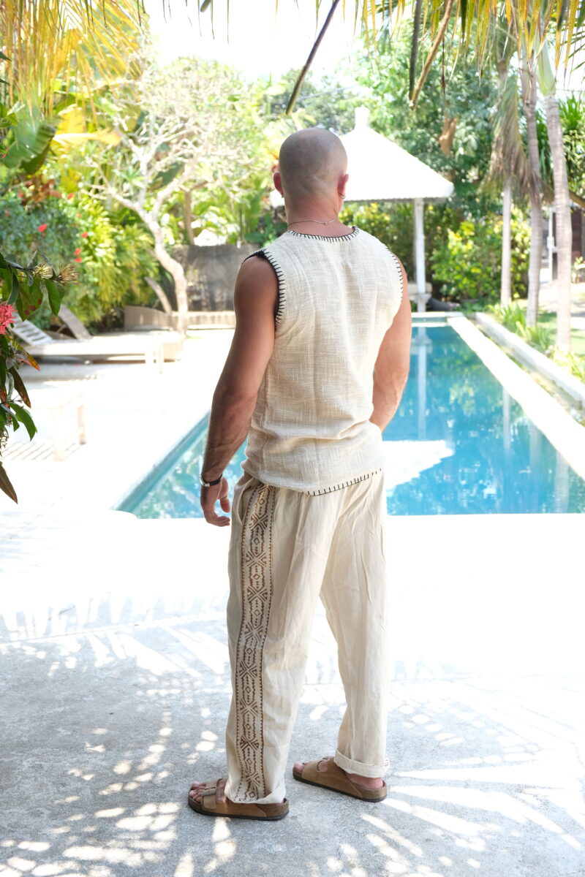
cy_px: 438
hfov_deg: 31.2
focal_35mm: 43
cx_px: 292
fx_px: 1048
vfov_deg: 45.4
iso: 200
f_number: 3.2
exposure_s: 1/250
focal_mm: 28.9
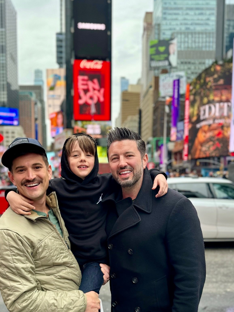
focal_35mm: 32
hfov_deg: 43.9
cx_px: 94
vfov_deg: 55.8
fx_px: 288
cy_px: 203
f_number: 1.78
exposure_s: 1/832
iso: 160
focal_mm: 6.86
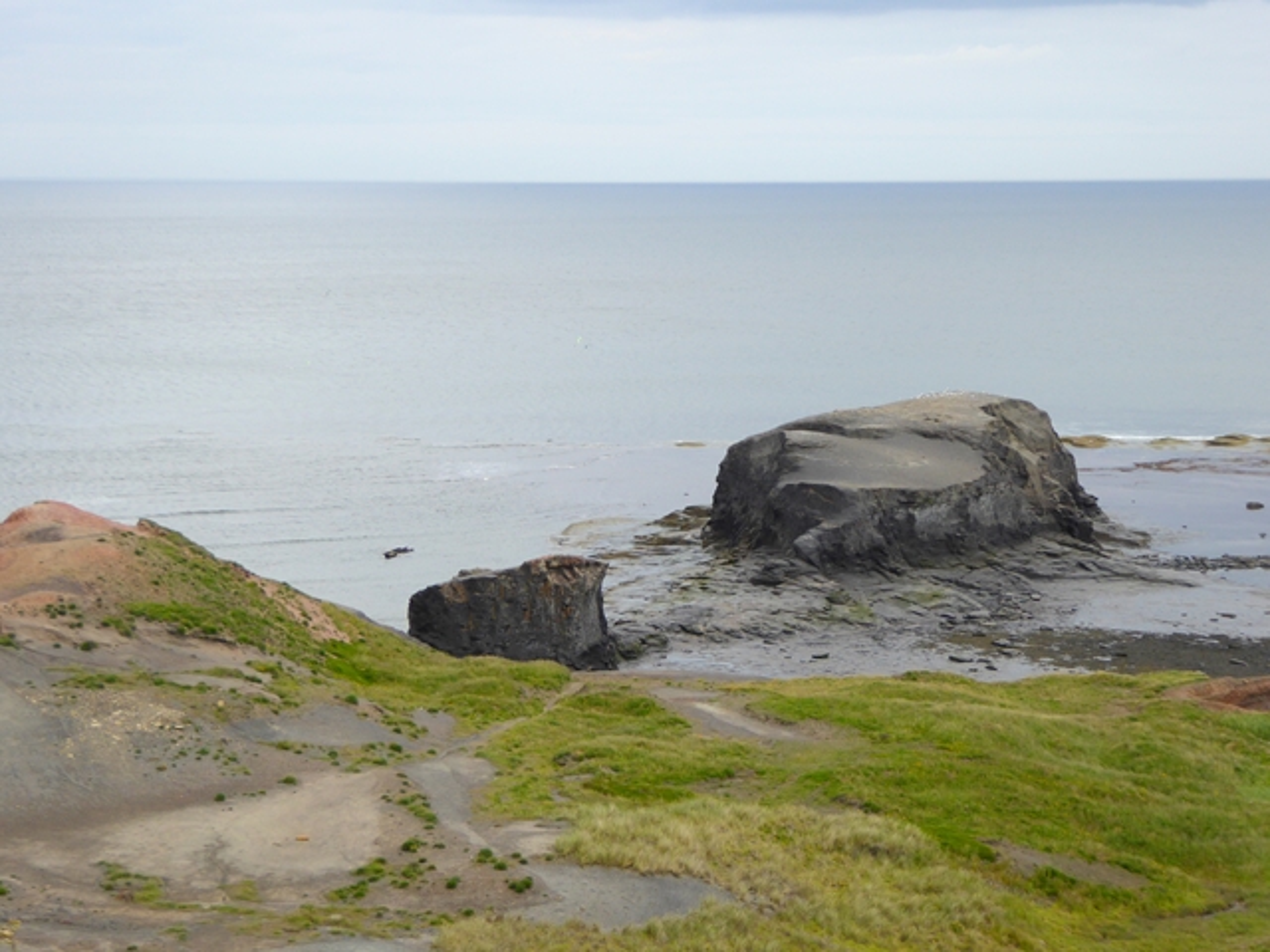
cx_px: 635
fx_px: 2898
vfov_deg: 18.7
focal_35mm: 79
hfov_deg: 24.7
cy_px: 476
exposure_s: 1/500
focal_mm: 13.2
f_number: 4.6
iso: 100
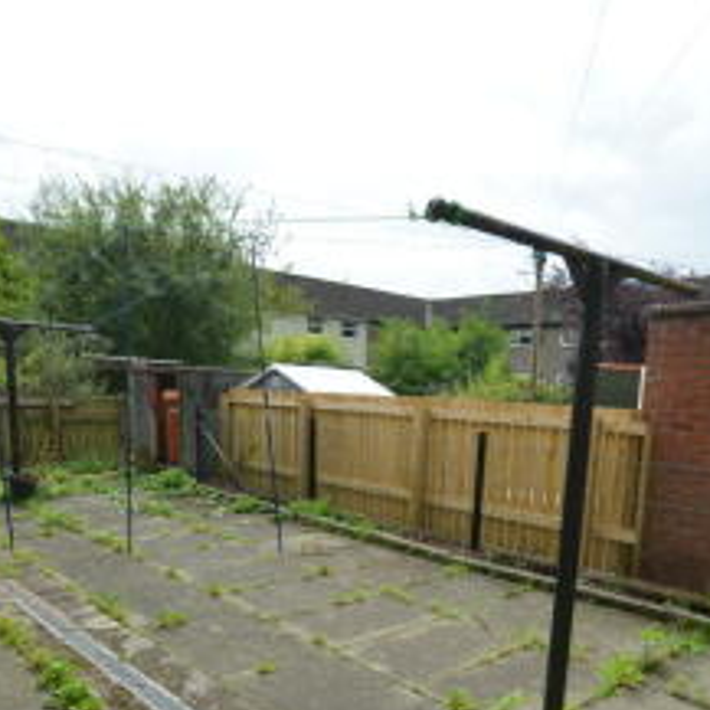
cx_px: 425
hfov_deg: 56.9
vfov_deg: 55.9
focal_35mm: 28
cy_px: 483
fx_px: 650
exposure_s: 1/250
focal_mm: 10
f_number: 8
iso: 180
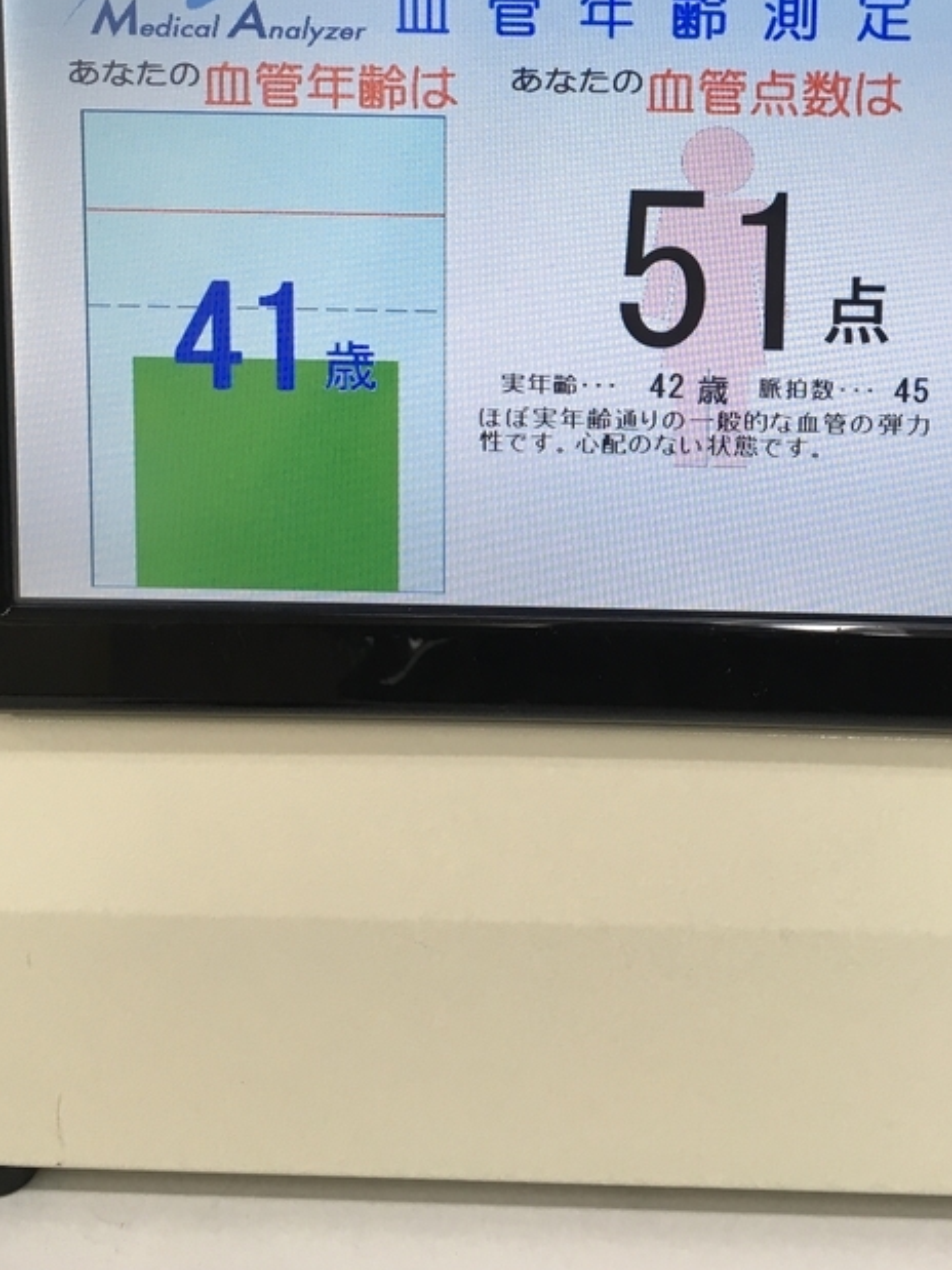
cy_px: 283
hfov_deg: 30.0
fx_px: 1761
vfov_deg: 38.4
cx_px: 632
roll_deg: -0.4
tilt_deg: -16.2
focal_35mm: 48
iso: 32
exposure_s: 1/30
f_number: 2.2
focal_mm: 4.15
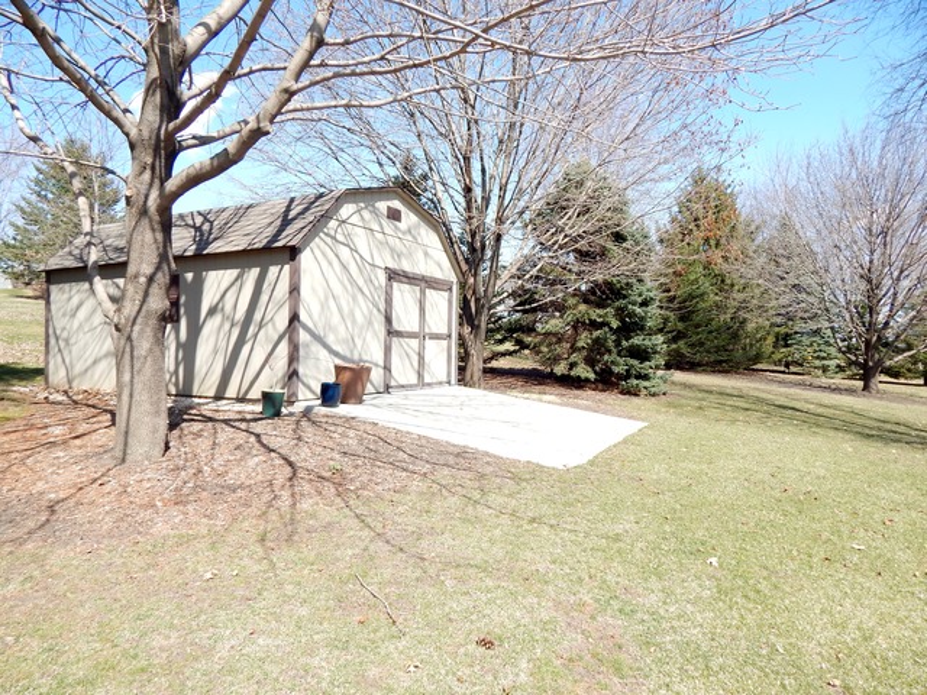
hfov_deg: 76.4
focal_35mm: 22
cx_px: 464
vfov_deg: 61.1
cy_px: 348
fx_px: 589
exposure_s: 1/640
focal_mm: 4
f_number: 3
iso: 125
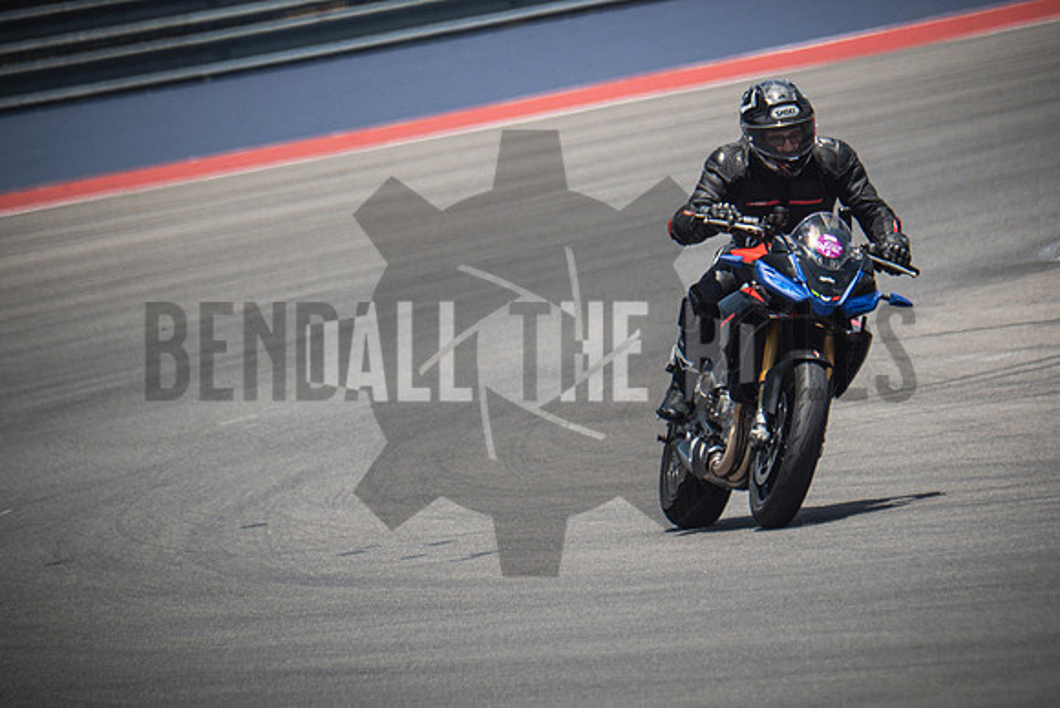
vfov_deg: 2.3
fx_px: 17670
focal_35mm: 600
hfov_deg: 3.4
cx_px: 530
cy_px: 354
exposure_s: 1/2000
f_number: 5.6
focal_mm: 400
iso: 800
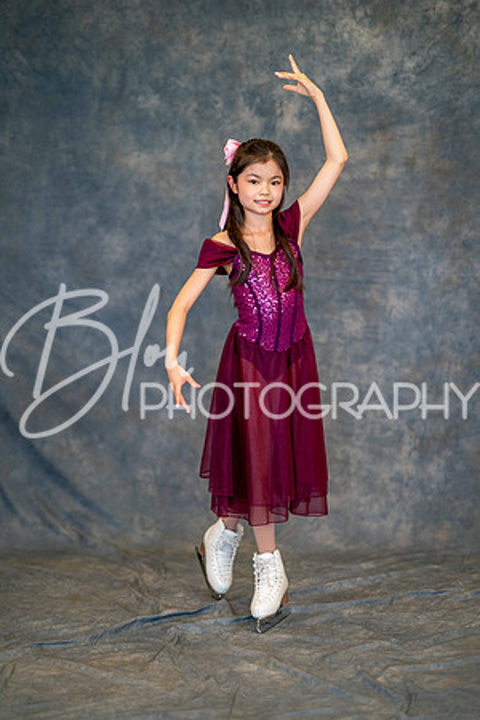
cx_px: 240
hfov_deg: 16.1
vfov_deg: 23.9
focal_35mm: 85
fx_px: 1700
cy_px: 360
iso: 500
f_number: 1.4
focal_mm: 85
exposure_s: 1/200
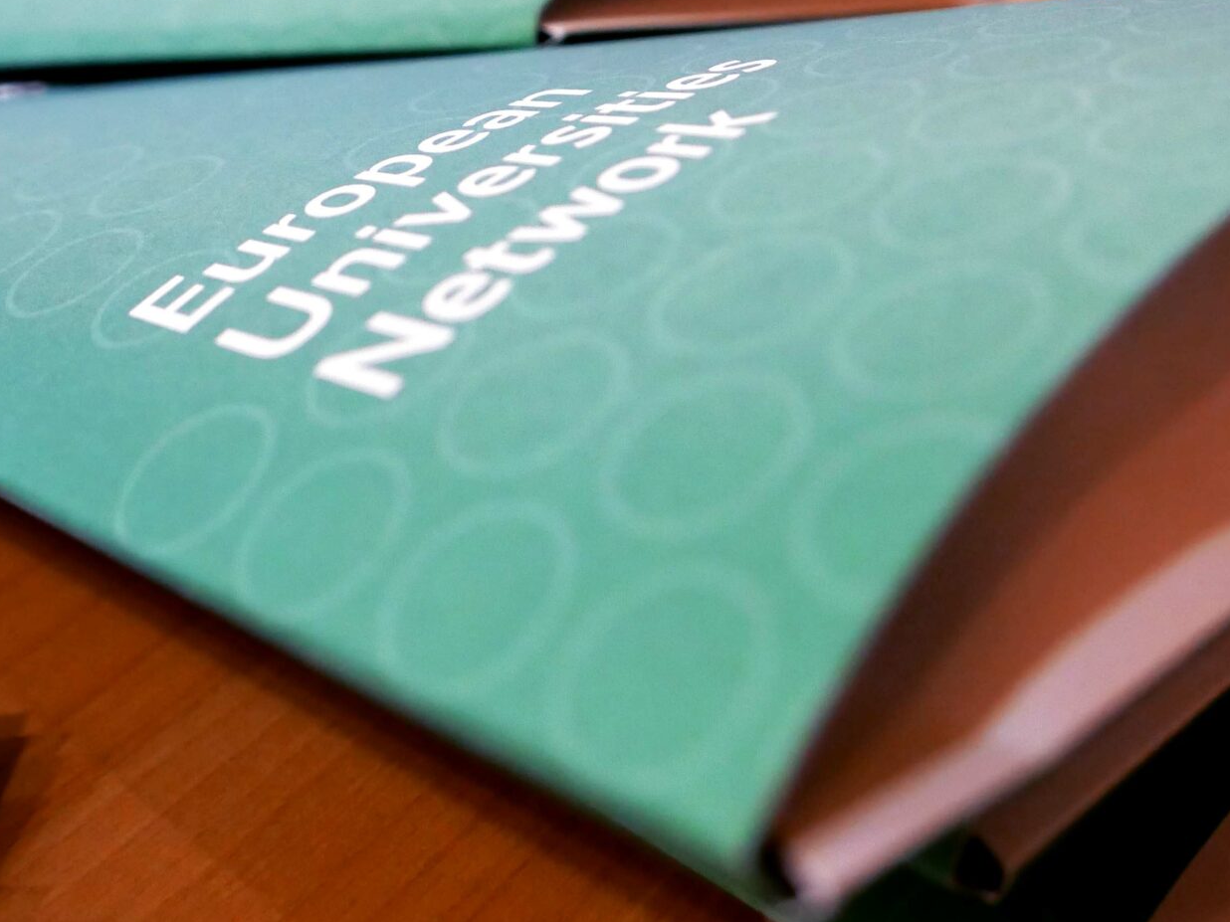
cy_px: -23
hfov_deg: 33.2
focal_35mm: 58
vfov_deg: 24.0
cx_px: 564
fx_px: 2061
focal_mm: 12.5
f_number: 2
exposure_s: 1/80
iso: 1600
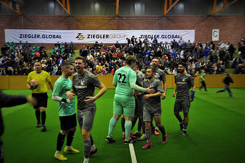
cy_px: 82
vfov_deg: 26.4
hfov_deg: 38.9
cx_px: 122
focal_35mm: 51
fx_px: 347
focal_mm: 34
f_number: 4.2
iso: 1600
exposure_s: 1/30
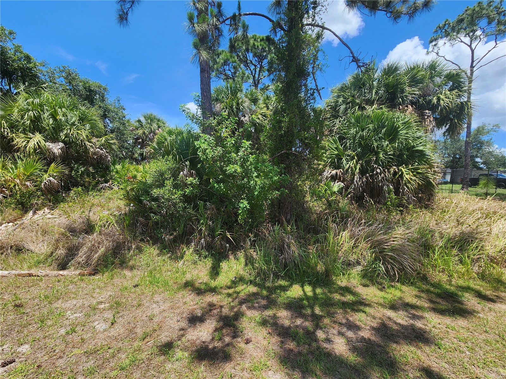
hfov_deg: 106.2
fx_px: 190
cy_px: 190
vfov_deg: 89.9
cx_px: 253
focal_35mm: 13
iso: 50
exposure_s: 1/1135
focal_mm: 2.2
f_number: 2.2
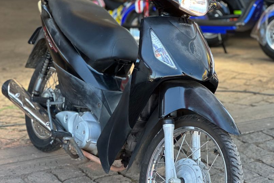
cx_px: 138
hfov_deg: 25.1
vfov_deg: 16.9
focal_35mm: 81
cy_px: 84
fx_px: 616
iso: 100
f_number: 2.8
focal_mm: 9
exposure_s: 1/121
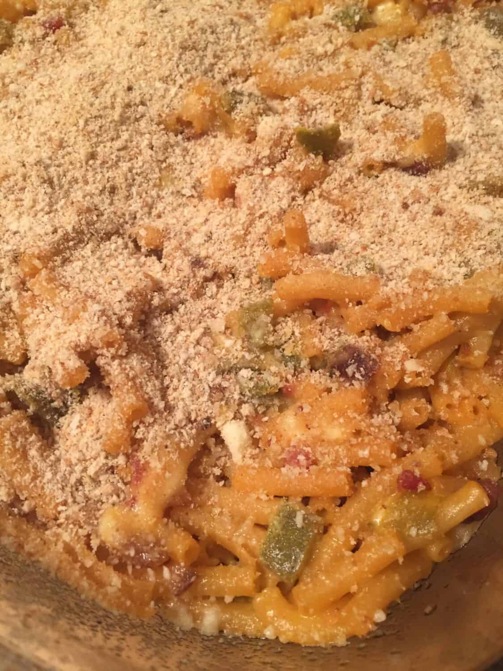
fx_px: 562
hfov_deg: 48.2
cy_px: 336
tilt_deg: -62.9
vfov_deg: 61.7
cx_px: 252
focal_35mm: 29
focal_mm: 4.15
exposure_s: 1/30
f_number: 2.2
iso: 125
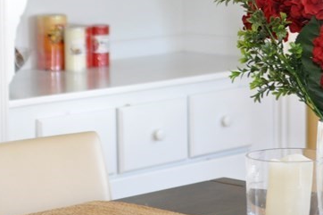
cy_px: -27
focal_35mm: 148
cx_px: 209
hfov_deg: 13.8
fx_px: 1331
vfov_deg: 9.1
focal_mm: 35
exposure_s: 1/160
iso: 500
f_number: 2.5
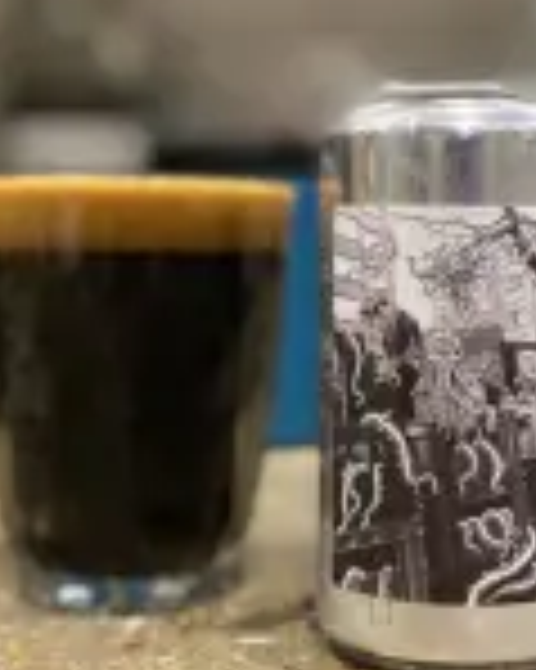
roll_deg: -1.2
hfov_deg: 22.4
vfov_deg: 27.9
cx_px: 347
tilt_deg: -1.6
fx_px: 1350
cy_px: 283
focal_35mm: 68
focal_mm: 4.25
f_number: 1.8
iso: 400
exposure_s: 1/33
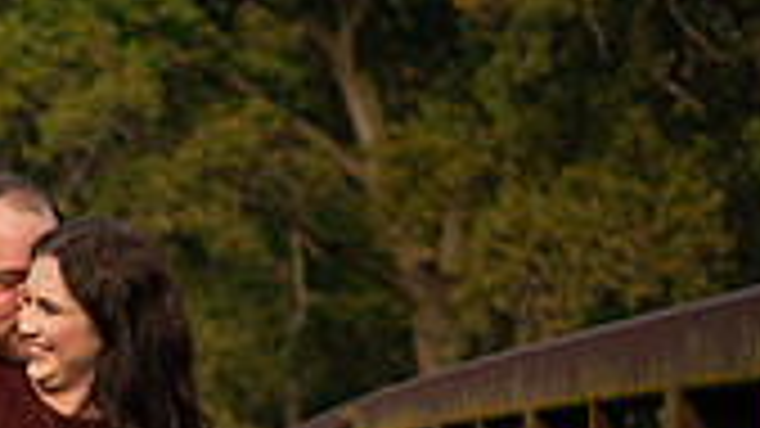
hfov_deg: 9.8
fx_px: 4433
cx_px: 67
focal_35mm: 220
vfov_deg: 5.4
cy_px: 759
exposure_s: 1/500
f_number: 2.8
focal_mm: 60
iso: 100
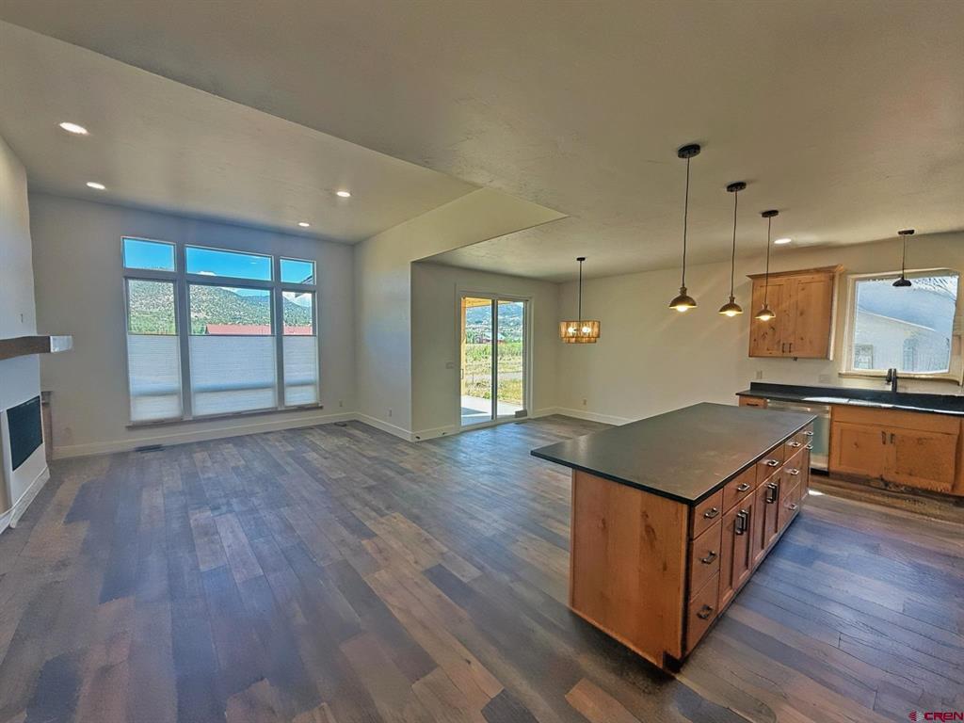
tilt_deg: -2.8
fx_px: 390
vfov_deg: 85.7
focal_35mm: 14
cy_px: 362
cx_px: 482
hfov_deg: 102.1
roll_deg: -0.4
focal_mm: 2.22
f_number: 2.2
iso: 64
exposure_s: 1/120
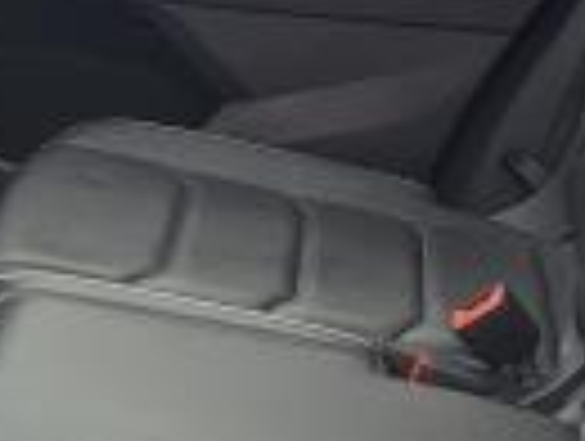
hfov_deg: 15.2
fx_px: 2167
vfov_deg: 11.6
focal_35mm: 128
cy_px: 112
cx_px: 544
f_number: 1.8
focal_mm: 5.4
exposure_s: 1/177
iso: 40
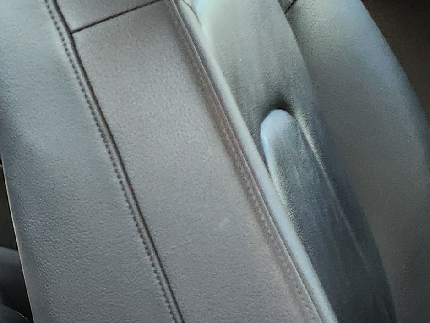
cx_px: -350
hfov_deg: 16.6
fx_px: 1217
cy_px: 431
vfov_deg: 14.4
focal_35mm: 98
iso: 200
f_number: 1.8
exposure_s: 1/180
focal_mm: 5.4
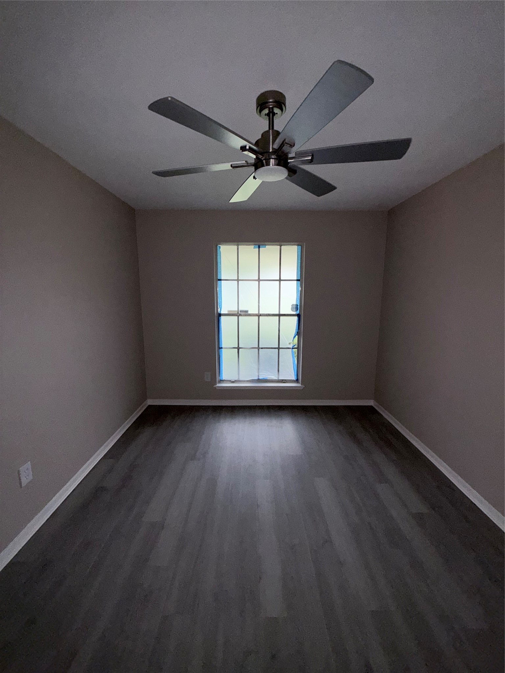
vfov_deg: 102.1
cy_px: 336
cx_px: 252
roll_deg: +0.3
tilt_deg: -8.7
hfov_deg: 85.7
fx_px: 272
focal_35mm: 14
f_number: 2.2
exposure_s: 1/60
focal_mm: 2.22
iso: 64
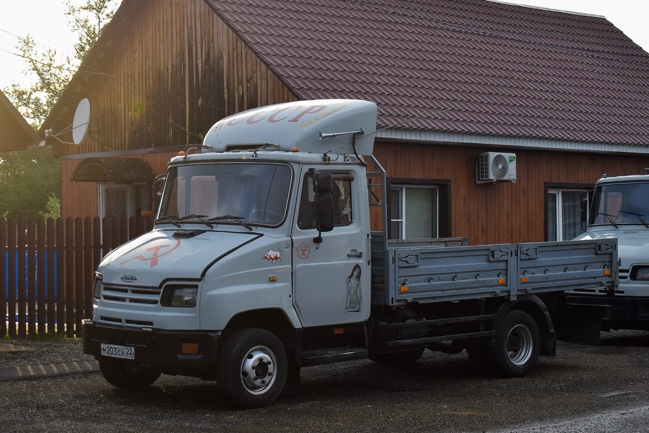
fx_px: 1226
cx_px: 326
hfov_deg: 29.7
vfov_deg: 20.0
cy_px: 219
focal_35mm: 68
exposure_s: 1/320
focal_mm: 42
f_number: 6.3
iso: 400
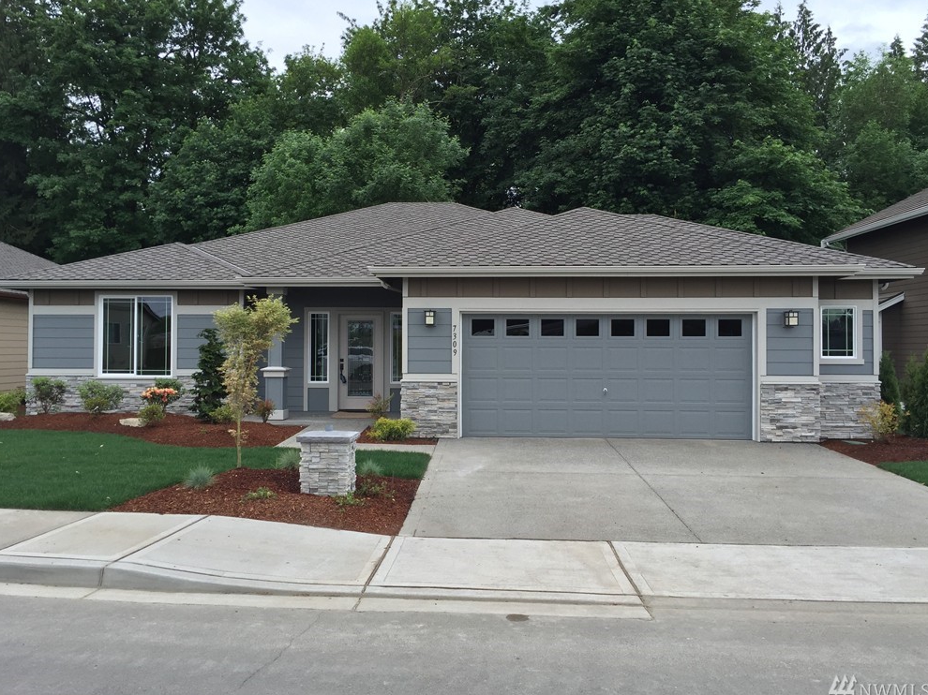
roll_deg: -1.0
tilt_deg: +1.0
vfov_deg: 46.8
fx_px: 804
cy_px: 344
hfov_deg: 60.0
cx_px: 460
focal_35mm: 30
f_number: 2.2
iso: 32
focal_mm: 4.15
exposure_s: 1/514
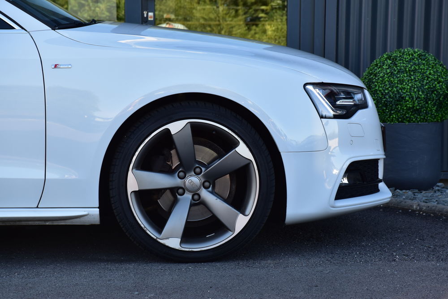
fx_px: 1587
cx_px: 224
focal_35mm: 128
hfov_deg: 16.1
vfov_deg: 10.8
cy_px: 150
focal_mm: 85
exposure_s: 1/125
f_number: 9
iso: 500
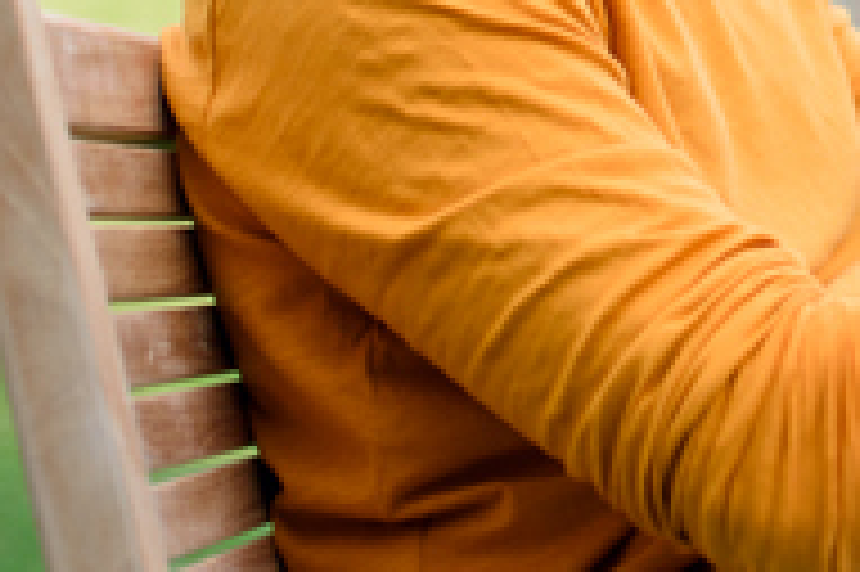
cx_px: 1283
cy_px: -126
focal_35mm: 133
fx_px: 3174
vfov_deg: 10.1
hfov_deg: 14.4
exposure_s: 1/2500
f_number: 1.6
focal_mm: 35
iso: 250
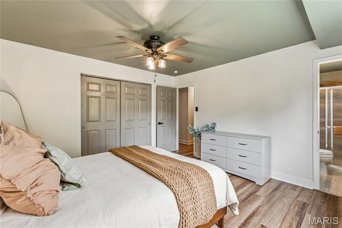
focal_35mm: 16
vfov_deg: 74.4
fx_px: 150
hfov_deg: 97.5
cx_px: 171
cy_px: 114
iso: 320
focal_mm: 15.8
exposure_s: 1/5
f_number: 13
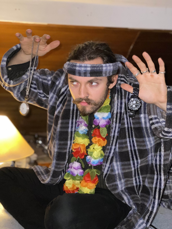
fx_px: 345
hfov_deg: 28.0
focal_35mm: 52
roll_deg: -1.4
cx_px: 86
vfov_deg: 36.8
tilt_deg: -5.9
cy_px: 114
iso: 250
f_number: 2
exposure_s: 1/34
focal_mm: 6
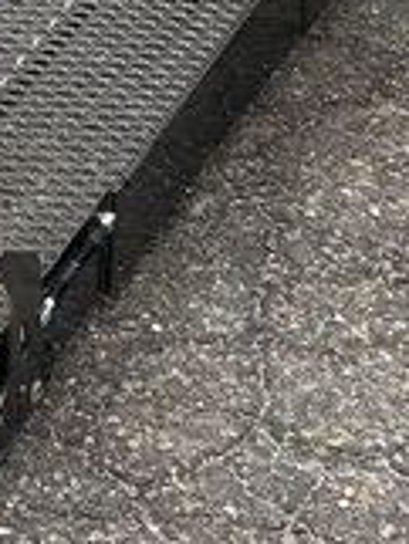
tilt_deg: -16.5
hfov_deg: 8.9
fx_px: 2596
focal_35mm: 165
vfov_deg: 11.0
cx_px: -44
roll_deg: -2.9
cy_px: -507
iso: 50
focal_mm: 5.7
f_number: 1.5
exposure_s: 1/427
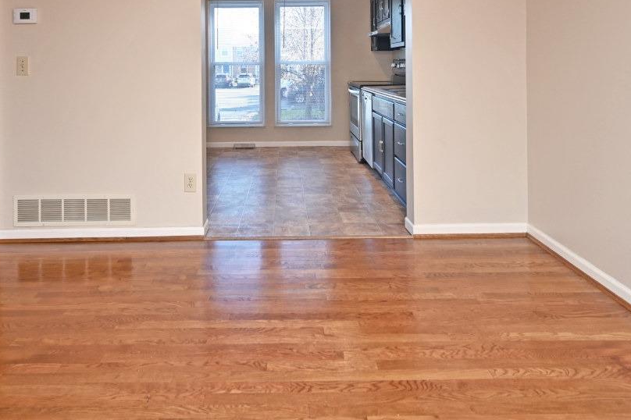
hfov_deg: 69.3
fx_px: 456
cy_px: 61
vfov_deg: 45.9
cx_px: 286
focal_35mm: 26
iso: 200
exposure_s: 1/80
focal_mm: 14
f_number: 4.5
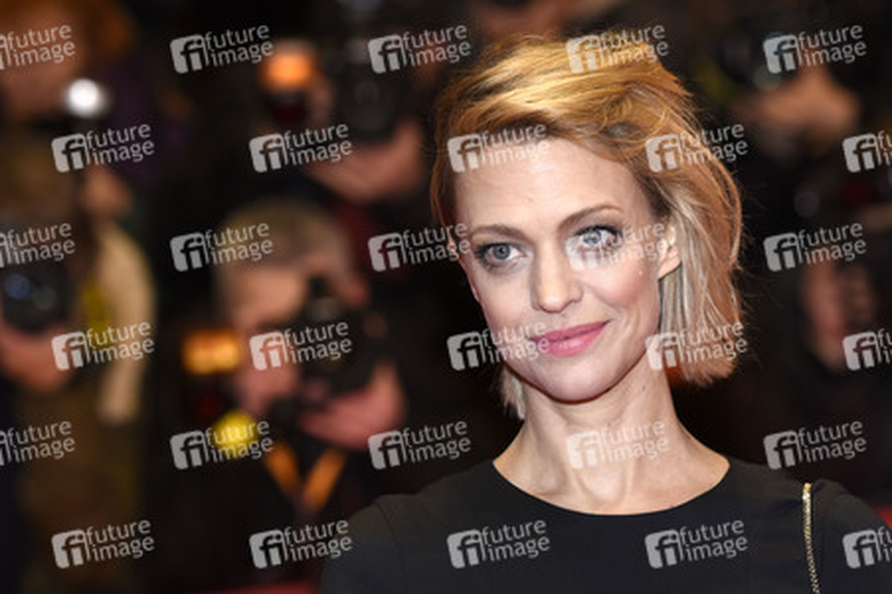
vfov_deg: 7.5
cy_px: 297
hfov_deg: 11.2
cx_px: 446
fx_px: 4531
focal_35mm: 183
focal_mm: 122
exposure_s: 1/320
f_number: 3.5
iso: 400
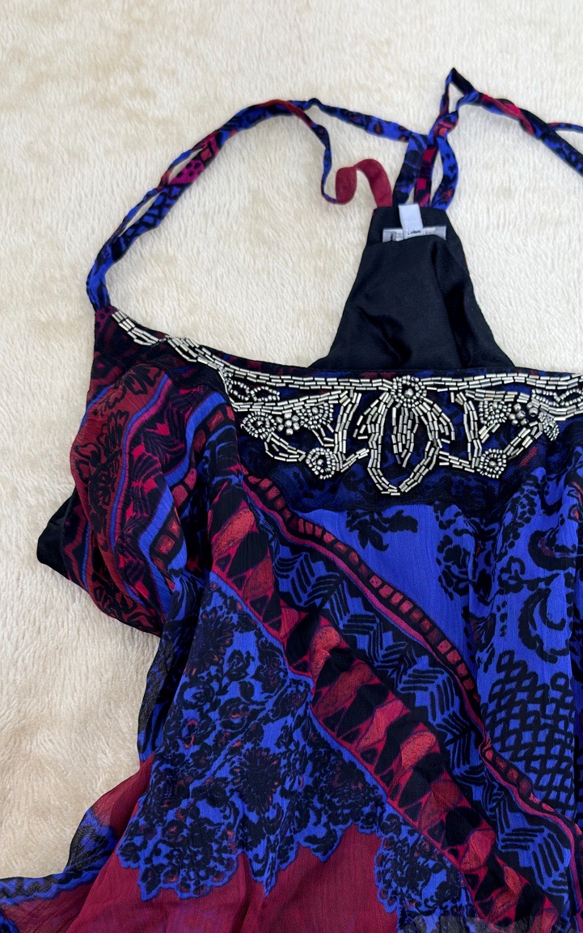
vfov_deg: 39.9
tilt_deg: -68.7
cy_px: 600
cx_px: 417
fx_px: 1271
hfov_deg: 25.6
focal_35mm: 50
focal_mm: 6.76
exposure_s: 1/50
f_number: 1.78
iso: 50
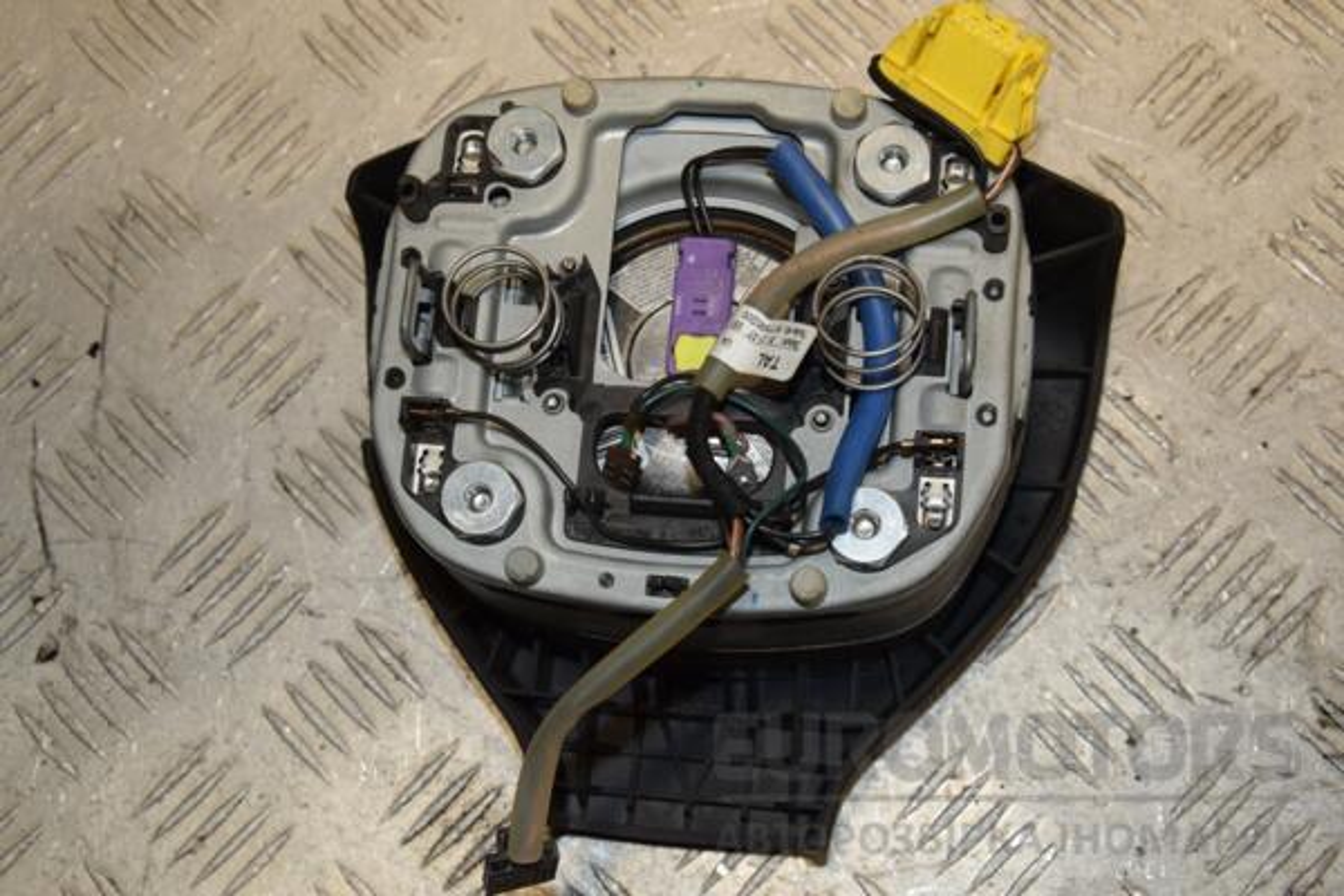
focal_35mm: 57
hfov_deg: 35.1
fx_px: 2128
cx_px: 672
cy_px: 448
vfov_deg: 23.8
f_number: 8
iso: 800
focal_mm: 38
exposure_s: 1/200
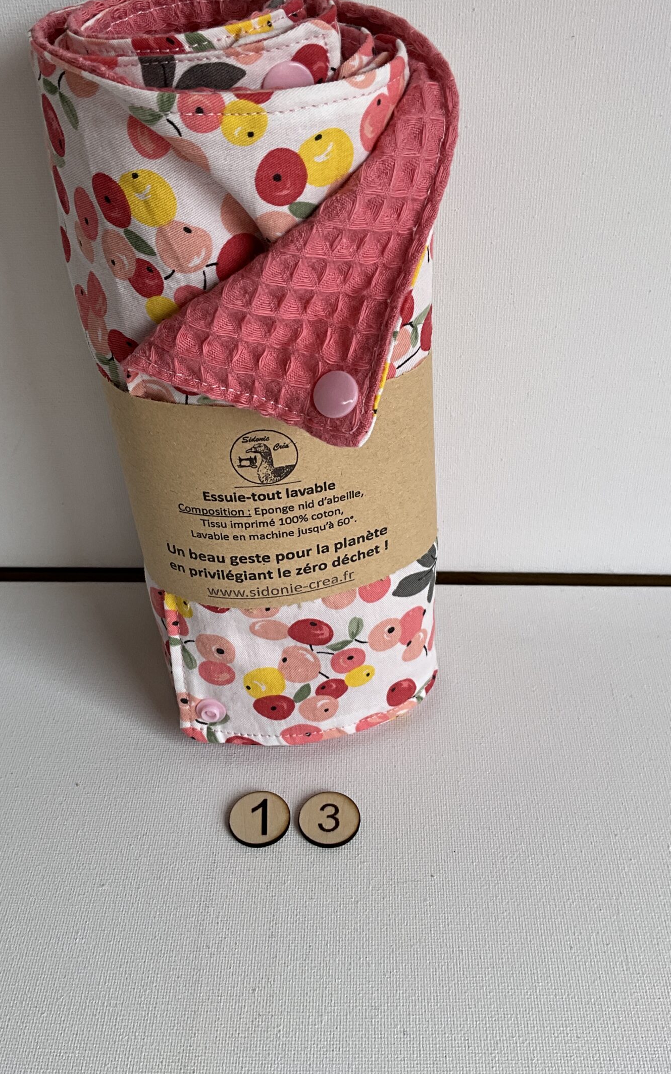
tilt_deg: -37.7
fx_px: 1083
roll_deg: +2.1
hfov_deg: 34.4
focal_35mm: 37
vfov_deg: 52.7
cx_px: 306
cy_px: 482
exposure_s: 1/305
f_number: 1.8
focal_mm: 3
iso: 25
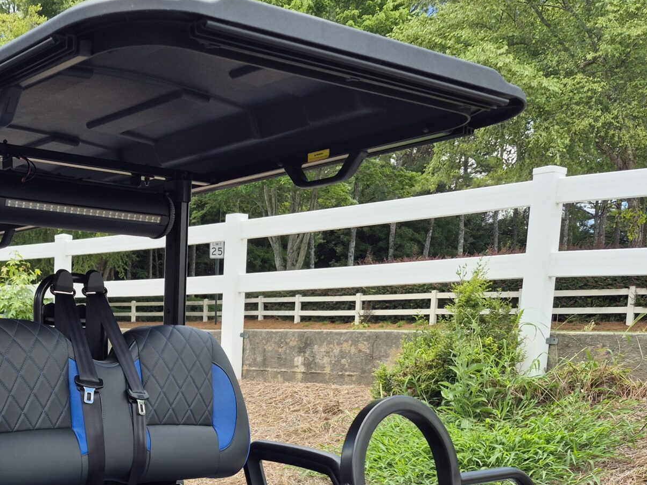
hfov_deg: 36.6
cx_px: 68
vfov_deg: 27.9
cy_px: 484
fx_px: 916
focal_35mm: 49
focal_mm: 5.4
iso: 25
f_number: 1.8
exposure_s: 1/758
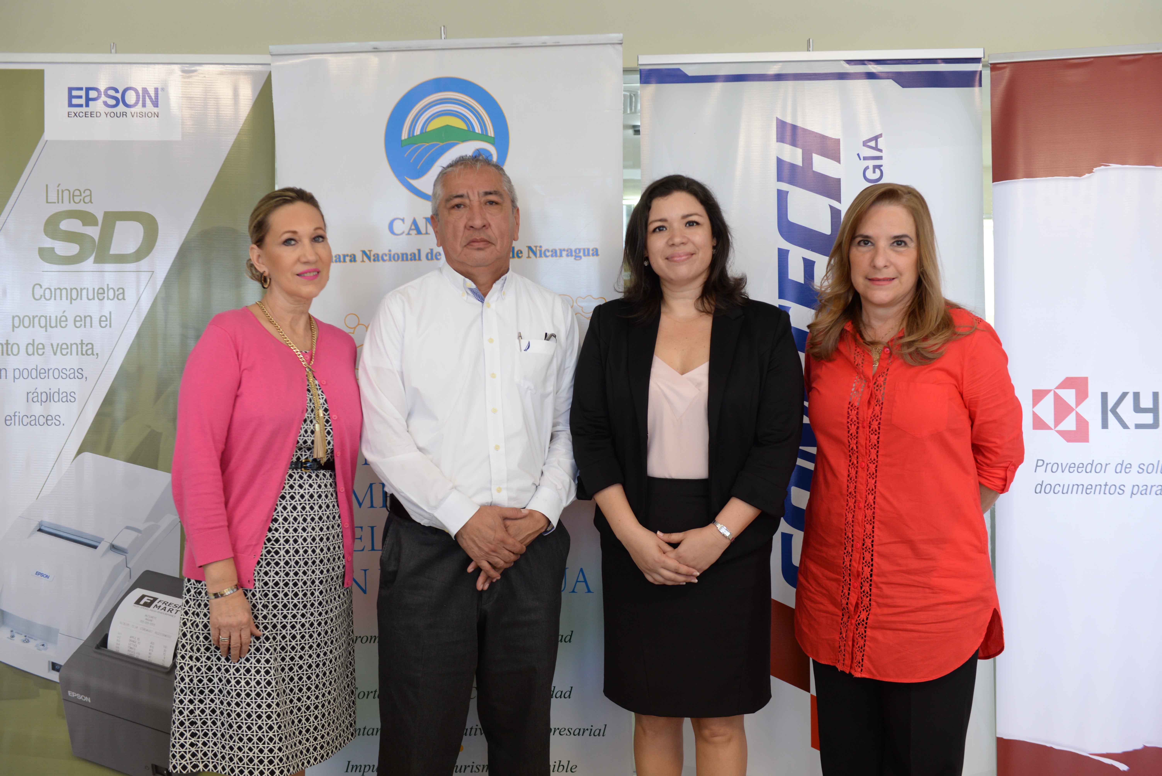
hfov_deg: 50.7
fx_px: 1227
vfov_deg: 35.1
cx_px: 581
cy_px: 388
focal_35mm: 38
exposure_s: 1/60
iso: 800
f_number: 4
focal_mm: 38
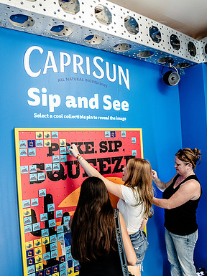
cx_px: 107
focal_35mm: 27
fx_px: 216
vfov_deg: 65.4
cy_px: 143
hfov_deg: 51.3
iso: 800
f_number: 4
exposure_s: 1/200
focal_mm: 24
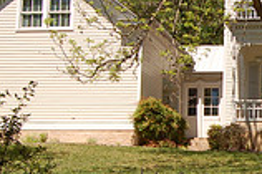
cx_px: 315
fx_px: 720
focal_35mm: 99
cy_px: 109
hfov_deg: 19.4
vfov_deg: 13.8
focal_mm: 18
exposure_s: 1/320
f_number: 9
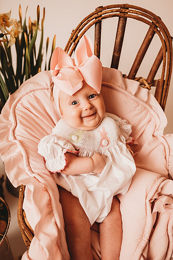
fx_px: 173
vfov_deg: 73.7
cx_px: 86
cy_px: 130
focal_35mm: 24
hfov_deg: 53.1
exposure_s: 1/160
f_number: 2.5
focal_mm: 24
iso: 100
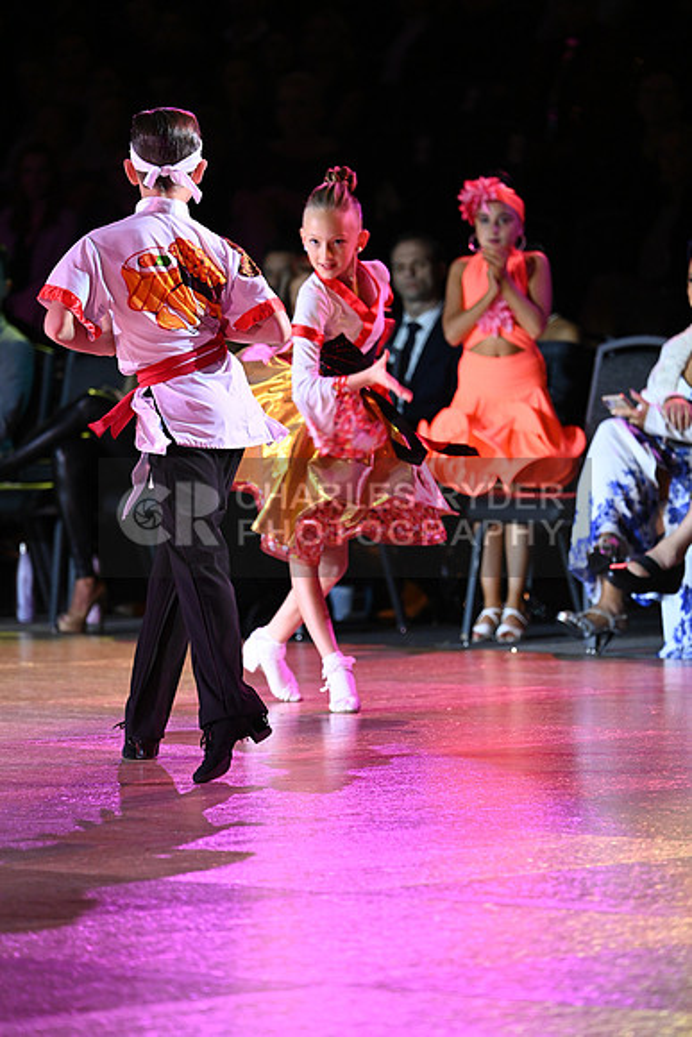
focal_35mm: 240
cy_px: 518
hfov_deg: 5.7
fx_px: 6915
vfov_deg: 8.6
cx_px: 346
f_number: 5
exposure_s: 1/320
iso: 3200
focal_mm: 240
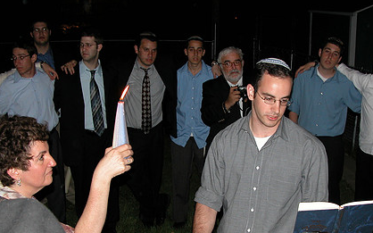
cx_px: 207
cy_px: 170
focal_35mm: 50
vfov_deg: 25.6
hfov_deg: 40.3
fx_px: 508
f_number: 2.8
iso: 100
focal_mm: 8.9
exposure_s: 1/60
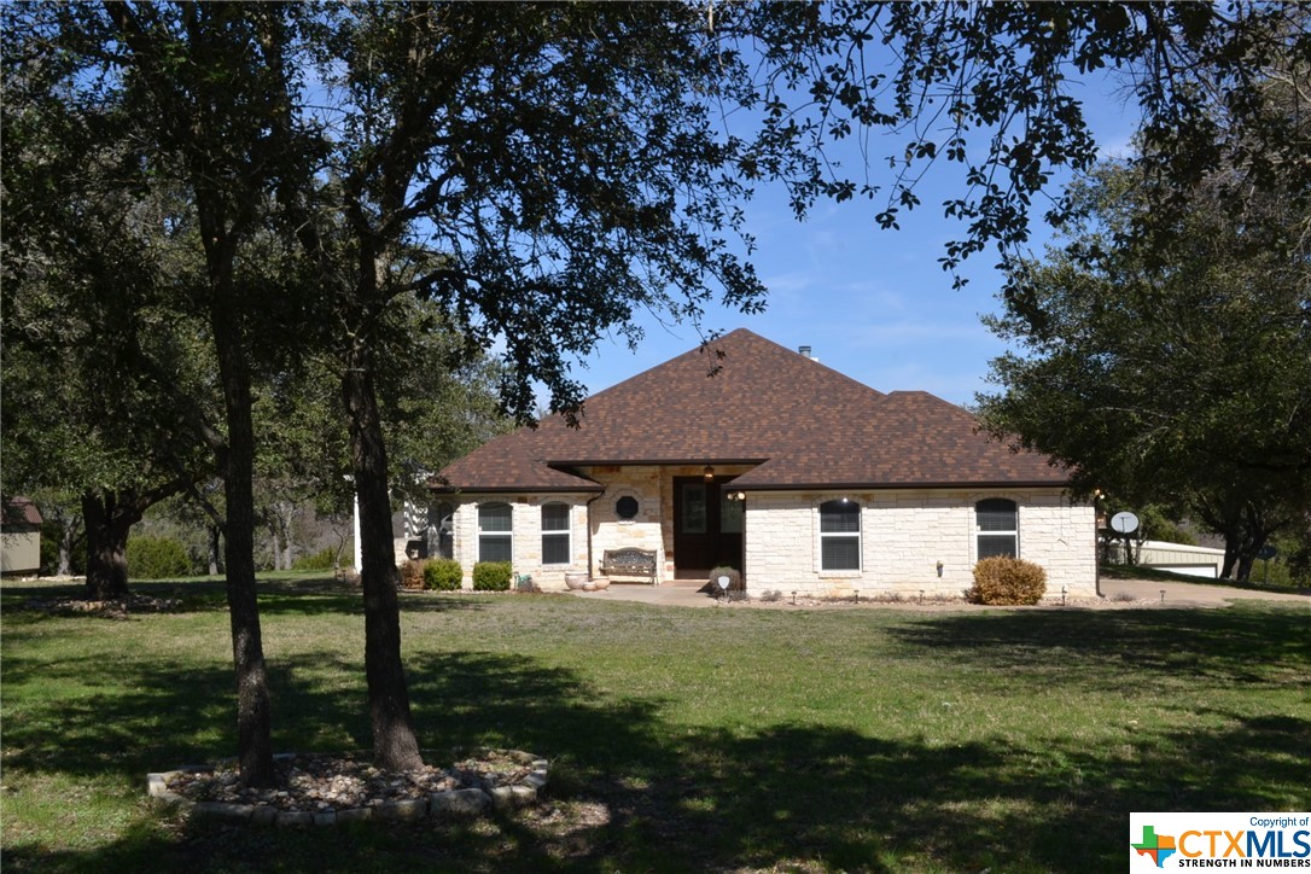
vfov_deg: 36.9
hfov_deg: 53.1
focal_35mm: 36
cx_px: 656
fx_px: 1311
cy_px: 437
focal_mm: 24
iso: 400
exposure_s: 1/200
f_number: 18
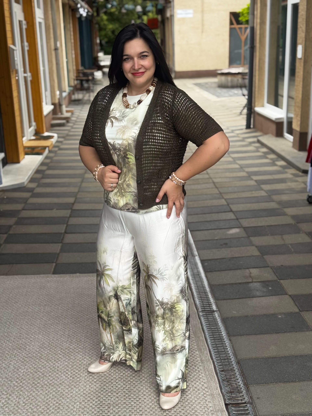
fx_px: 577
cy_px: 208
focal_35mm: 48
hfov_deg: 30.3
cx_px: 156
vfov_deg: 39.7
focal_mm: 6.76
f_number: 1.78
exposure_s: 1/1339
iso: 64
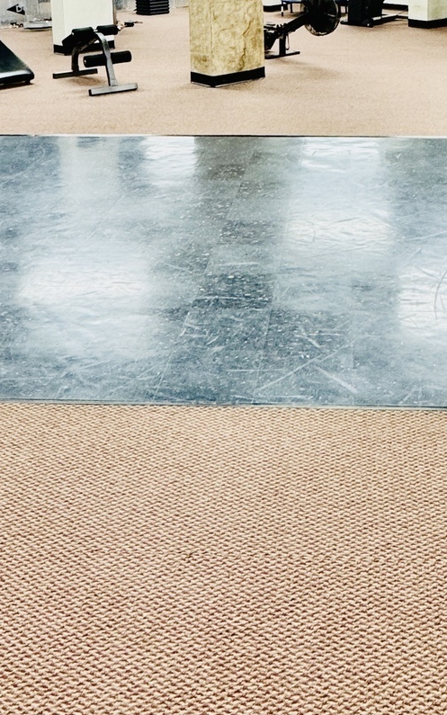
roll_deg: +1.4
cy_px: 38
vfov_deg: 41.5
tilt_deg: -8.0
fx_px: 838
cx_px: 299
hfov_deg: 29.7
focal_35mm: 43
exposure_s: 1/60
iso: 200
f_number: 2.2
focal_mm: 2.22
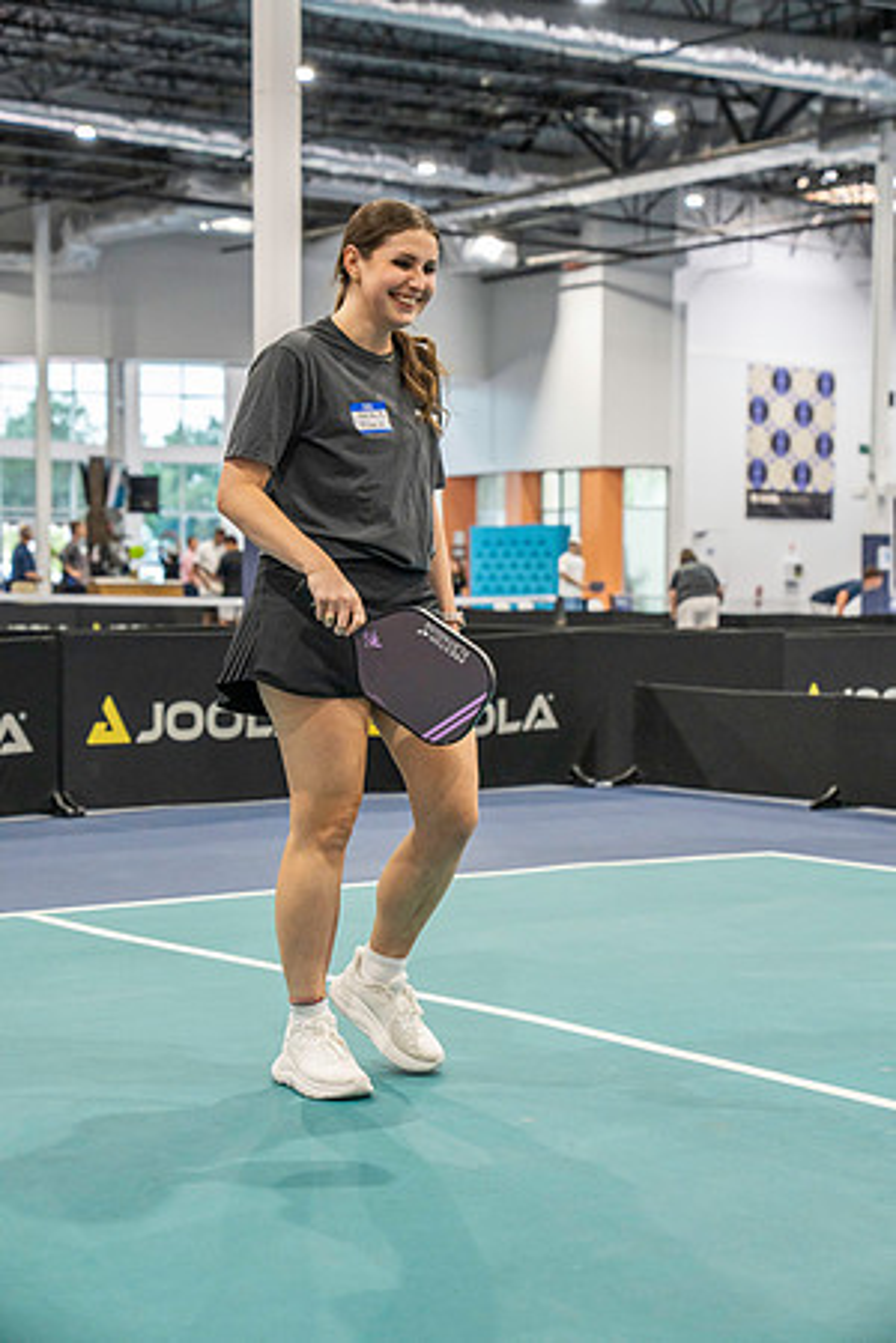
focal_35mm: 70
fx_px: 2613
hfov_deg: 19.5
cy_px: 672
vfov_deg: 28.8
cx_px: 448
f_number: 4
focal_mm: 70
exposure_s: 1/400
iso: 4000
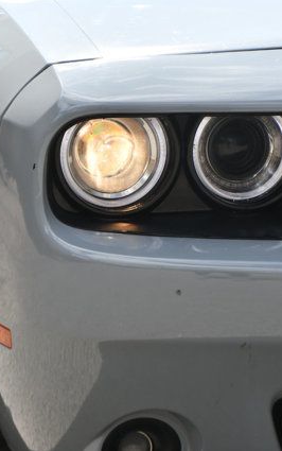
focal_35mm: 218
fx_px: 2678
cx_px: 178
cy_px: 226
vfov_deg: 9.6
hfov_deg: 6.0
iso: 200
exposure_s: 1/250
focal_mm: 95
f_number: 8
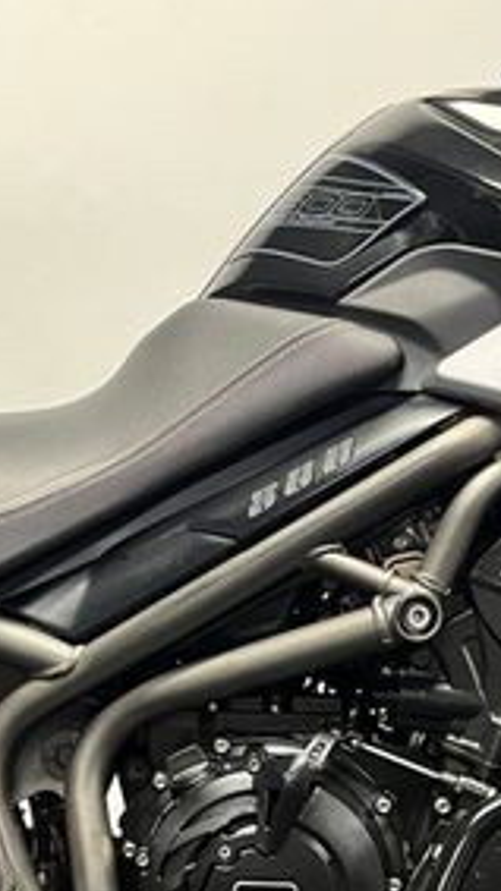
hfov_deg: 18.8
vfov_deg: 32.1
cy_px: 690
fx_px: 1513
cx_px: 277
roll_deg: +0.1
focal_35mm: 64
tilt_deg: -9.5
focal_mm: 5.1
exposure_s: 1/50
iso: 400
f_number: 1.6
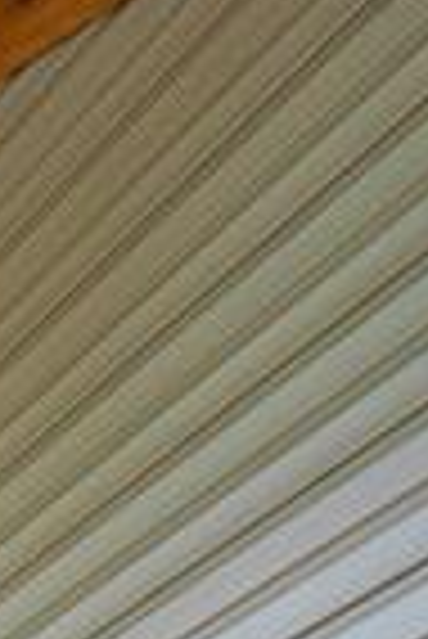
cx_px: -500
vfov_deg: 17.0
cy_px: 1404
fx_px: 1156
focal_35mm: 65
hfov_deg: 15.4
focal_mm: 12
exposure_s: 1/100
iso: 100
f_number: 10
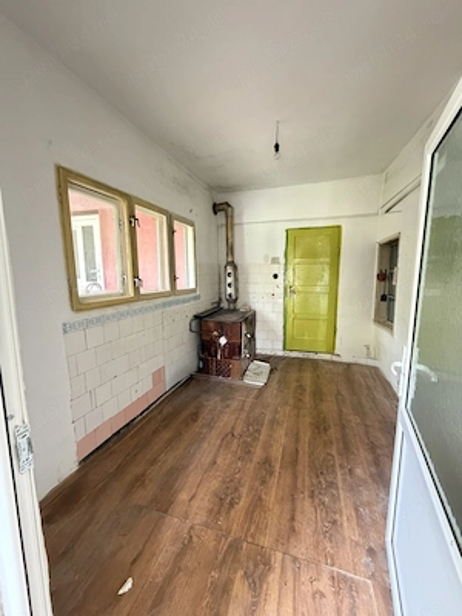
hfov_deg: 85.7
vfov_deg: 102.1
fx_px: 249
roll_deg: +0.2
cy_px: 308
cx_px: 231
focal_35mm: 14
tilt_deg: -7.0
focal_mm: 2.22
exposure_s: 1/60
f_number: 2.2
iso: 800
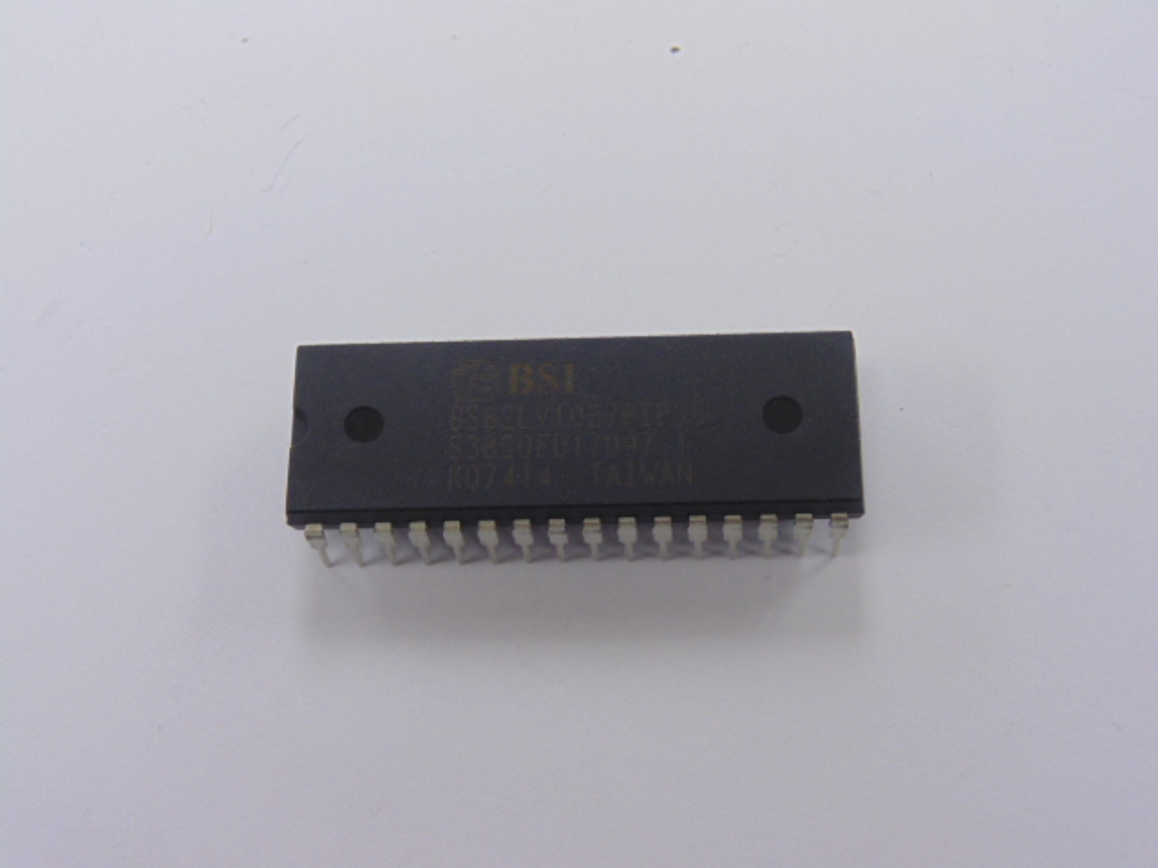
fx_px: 1773
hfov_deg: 36.2
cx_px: 579
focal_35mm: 53
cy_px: 434
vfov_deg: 27.5
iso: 200
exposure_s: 1/30
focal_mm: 9.5
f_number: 3.9
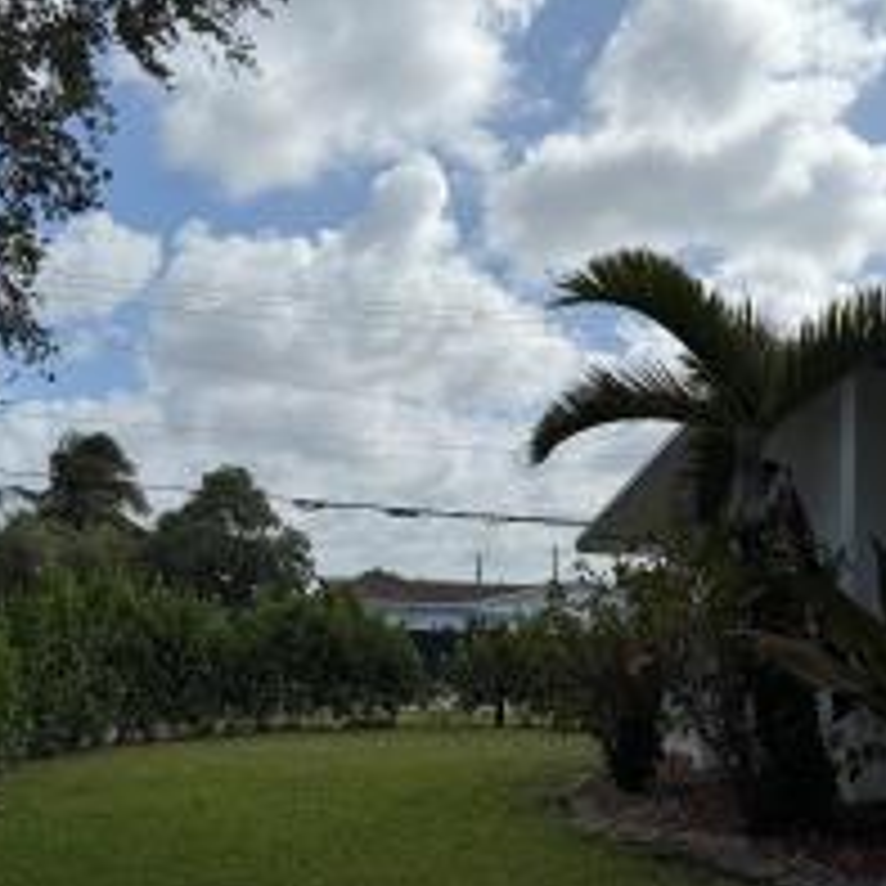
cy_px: 522
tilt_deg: +3.2
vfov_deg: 39.0
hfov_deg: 39.2
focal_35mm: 43
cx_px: 436
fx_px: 1245
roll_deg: -0.2
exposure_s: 1/10309
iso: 80
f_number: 1.78
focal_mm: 6.76
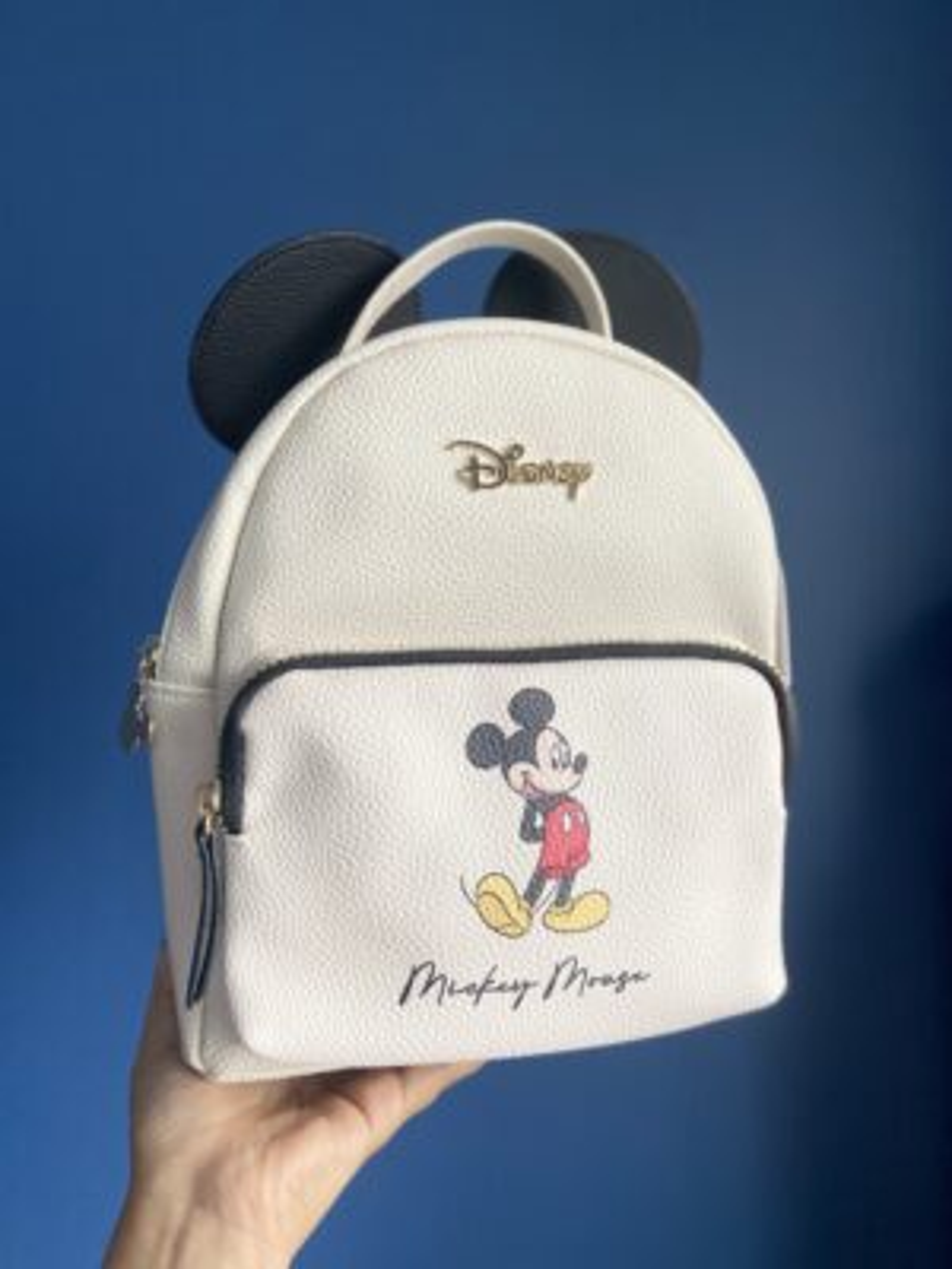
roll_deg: +3.7
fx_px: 953
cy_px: 634
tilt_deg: -1.6
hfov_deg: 53.1
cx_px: 476
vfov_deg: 67.3
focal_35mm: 26
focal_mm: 4.25
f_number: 1.8
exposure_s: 1/121
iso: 100
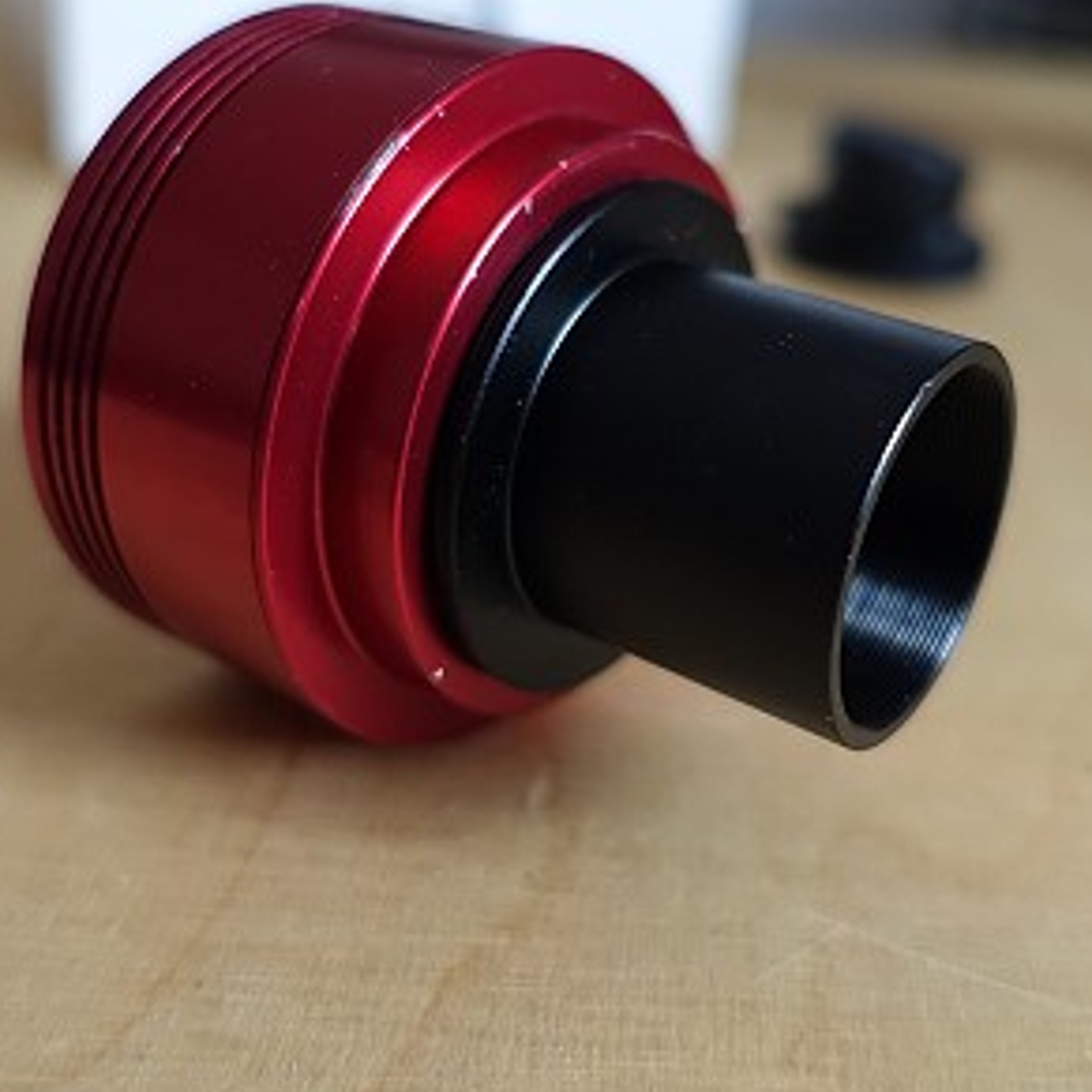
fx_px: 1499
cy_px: 390
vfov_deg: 39.7
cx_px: 649
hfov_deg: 39.9
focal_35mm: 42
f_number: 1.8
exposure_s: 1/30
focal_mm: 8.8
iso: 500
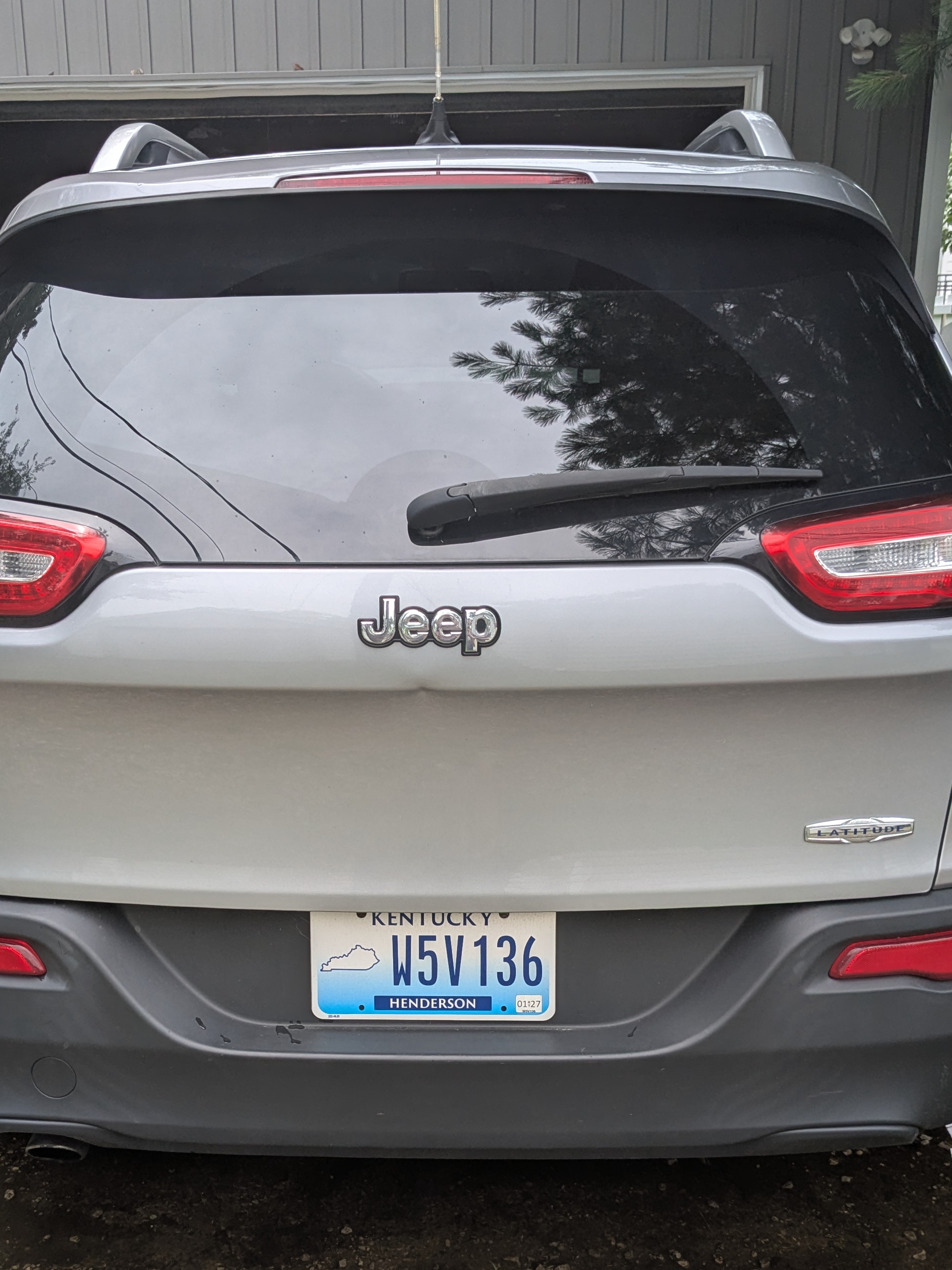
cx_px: 412
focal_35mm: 40
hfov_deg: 35.9
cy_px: 835
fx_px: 1467
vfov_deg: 46.2
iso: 57
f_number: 1.73
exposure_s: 1/754
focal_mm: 4.38
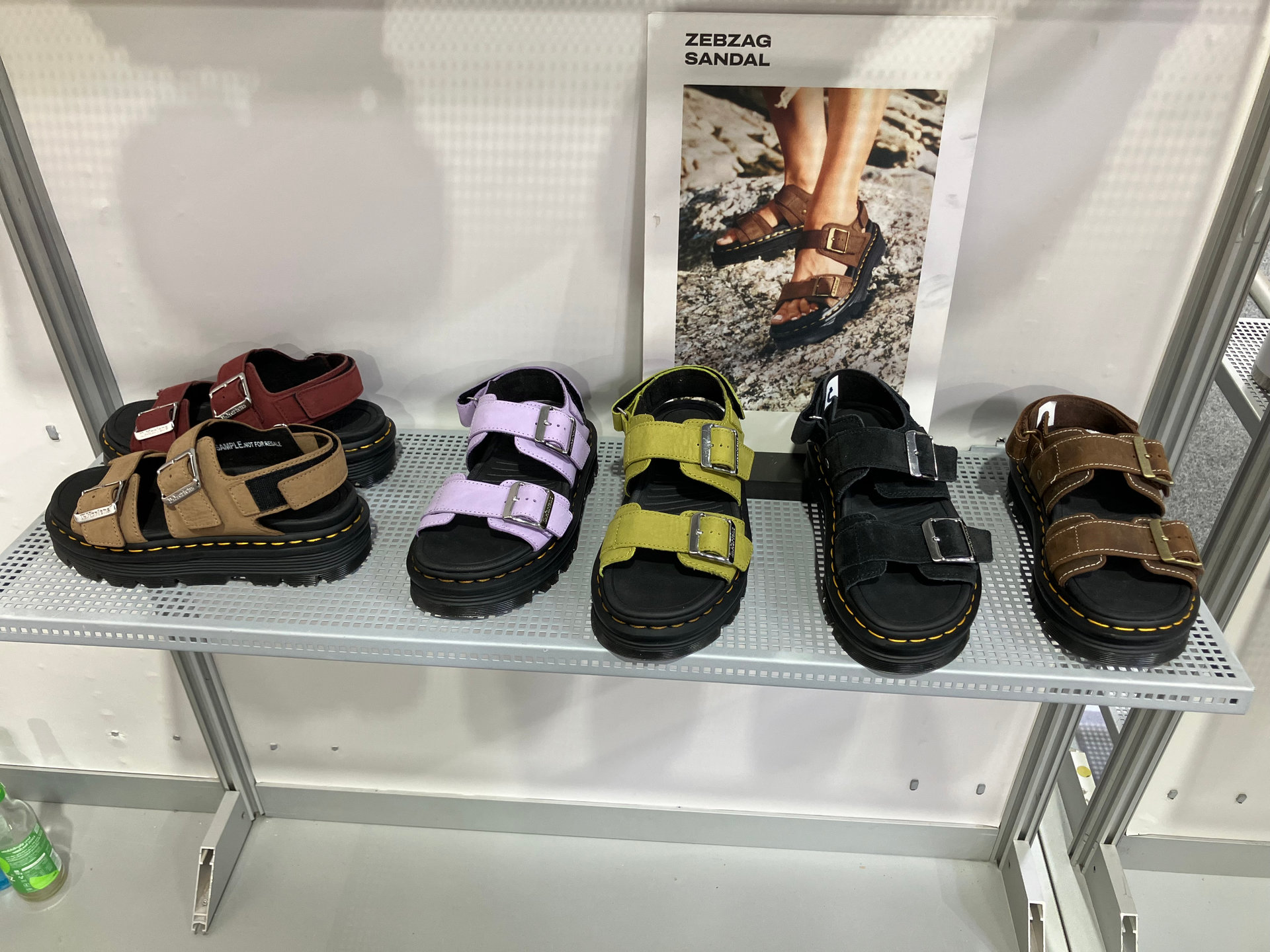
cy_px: 476
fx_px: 1027
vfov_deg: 49.7
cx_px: 635
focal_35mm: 28
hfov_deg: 63.4
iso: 80
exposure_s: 1/93
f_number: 1.8
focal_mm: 3.99
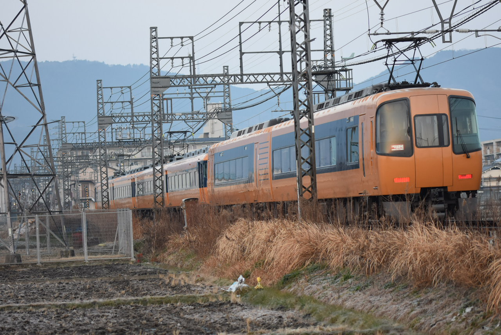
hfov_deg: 13.0
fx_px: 2194
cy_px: 168
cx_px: 250
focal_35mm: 158
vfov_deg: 8.7
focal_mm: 105
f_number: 2.8
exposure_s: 1/640
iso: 800
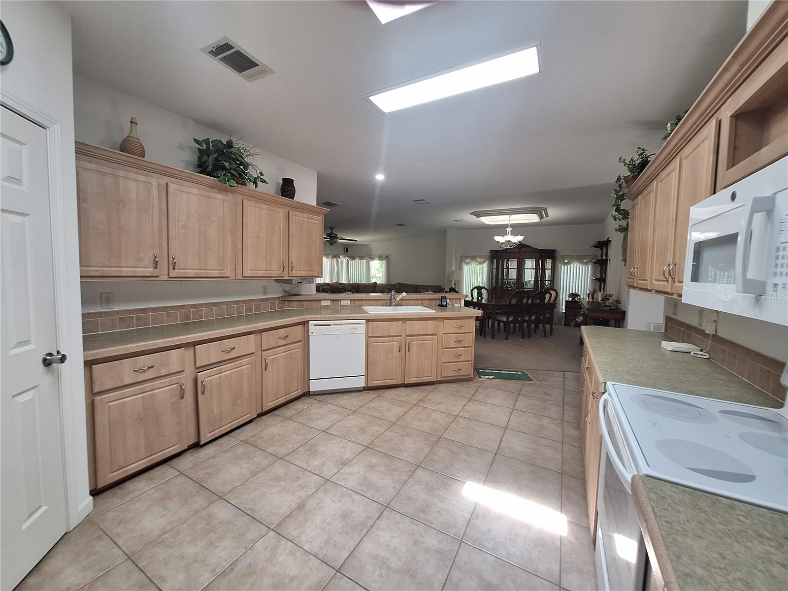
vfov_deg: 89.9
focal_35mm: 13
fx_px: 296
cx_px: 394
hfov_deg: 106.2
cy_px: 296
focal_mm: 1.74
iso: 100
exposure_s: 1/40
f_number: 2.2
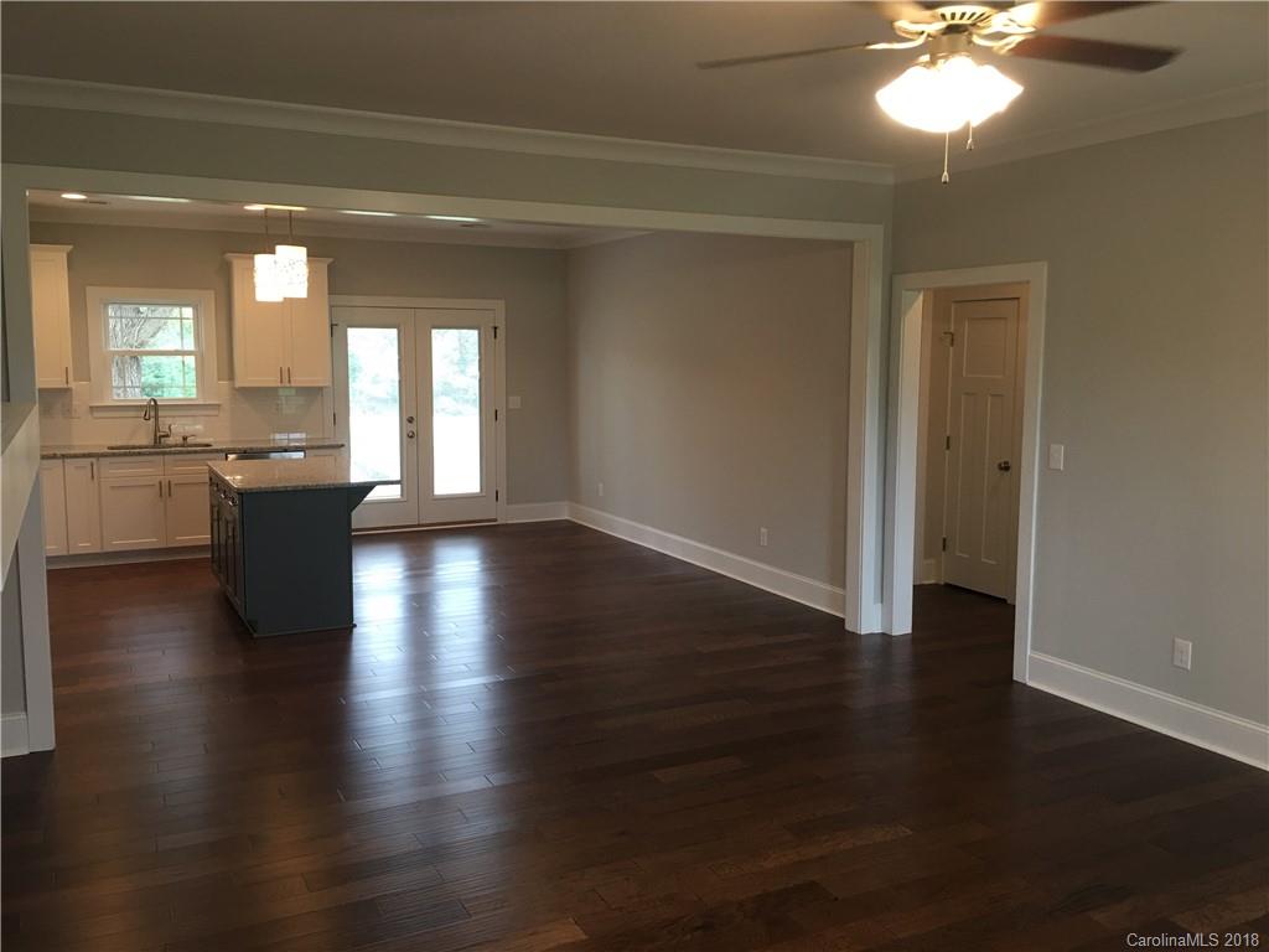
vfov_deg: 48.2
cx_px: 634
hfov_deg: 61.7
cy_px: 476
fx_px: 1063
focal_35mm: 29
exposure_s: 1/15
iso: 40
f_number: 2.2
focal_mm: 4.15
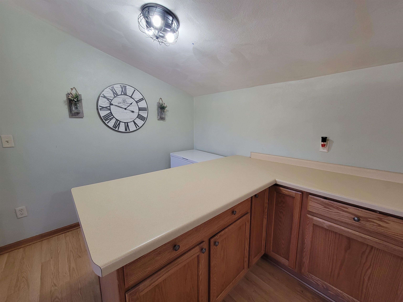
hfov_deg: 106.2
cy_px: 151
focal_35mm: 13
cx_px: 202
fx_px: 151
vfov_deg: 89.9
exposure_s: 1/60
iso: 200
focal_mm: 2.2
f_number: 2.2
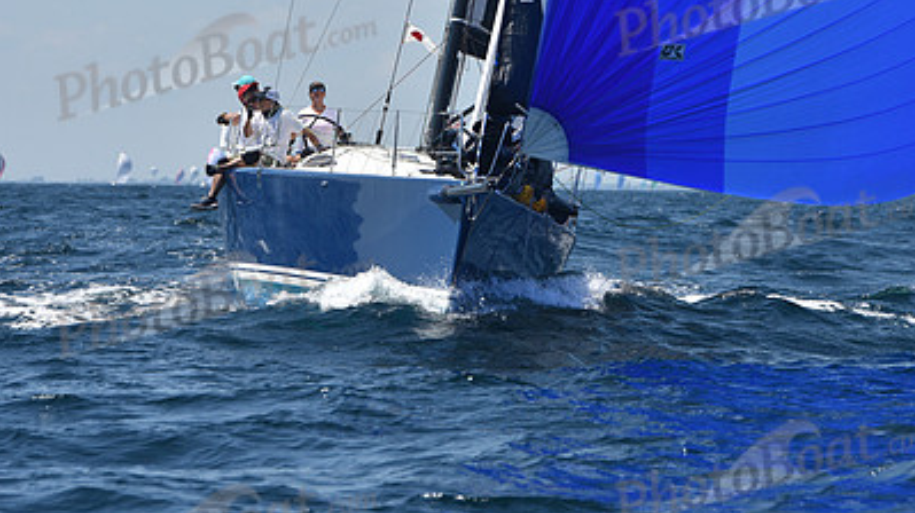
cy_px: 148
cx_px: 498
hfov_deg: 7.1
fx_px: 7396
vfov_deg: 4.0
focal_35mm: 305
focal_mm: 200
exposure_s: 1/1000
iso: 200
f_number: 8
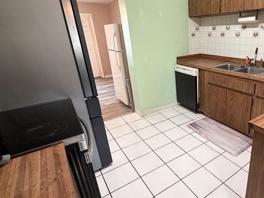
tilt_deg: -20.6
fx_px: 175
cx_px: 192
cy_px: 97
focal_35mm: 23
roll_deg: +0.6
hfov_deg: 69.9
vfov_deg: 58.9
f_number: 2.2
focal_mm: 2.22
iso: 400
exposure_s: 1/60
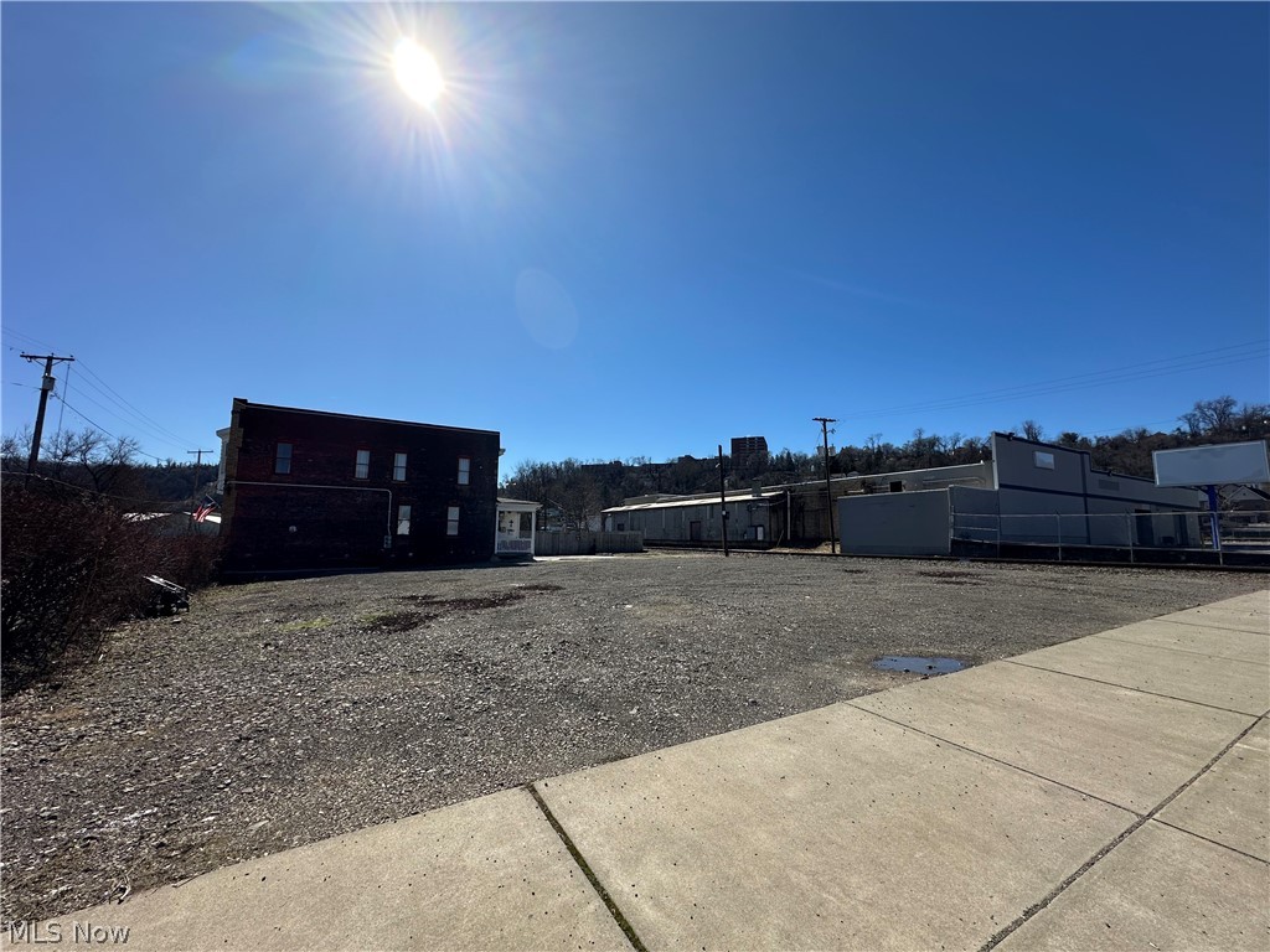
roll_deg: -0.4
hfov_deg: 102.1
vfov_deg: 85.7
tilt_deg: +7.6
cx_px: 635
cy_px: 476
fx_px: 514
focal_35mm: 14
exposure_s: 1/2564
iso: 50
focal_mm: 2.22
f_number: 2.2
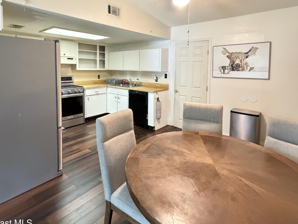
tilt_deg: -2.7
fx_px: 172
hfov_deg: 81.7
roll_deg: -1.1
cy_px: 78
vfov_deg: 64.5
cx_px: 143
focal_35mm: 20
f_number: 2.2
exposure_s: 1/40
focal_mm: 2.22
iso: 1000
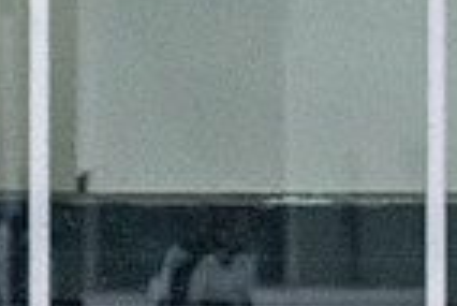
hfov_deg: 3.0
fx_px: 8654
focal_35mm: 681
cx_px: 585
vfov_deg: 2.0
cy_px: 493
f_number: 2.8
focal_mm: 90
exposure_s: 1/800
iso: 4000
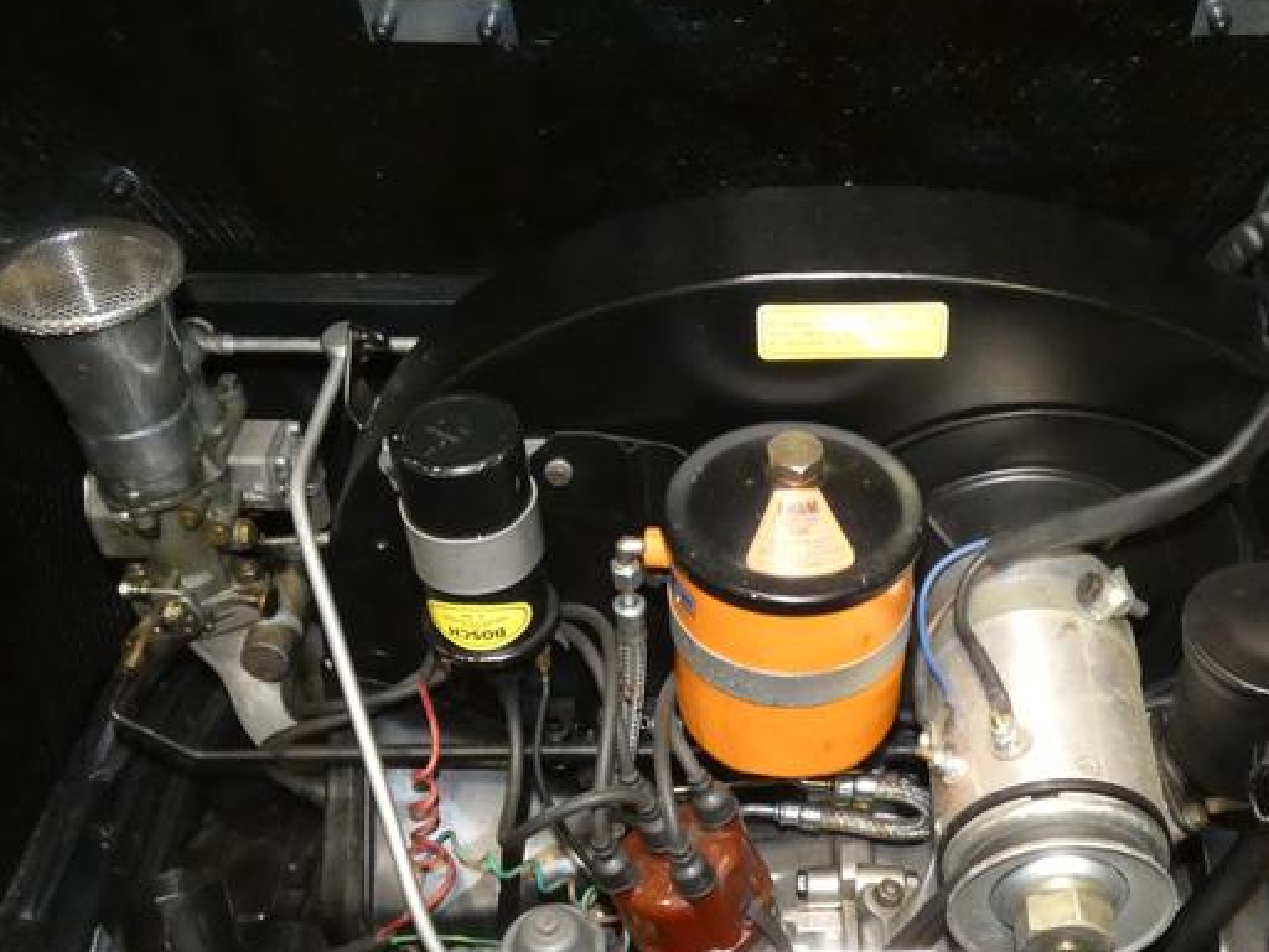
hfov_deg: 46.3
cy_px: 642
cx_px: 813
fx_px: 1466
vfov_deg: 35.6
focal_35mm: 40
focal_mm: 3.6
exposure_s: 1/60
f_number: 4
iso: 800
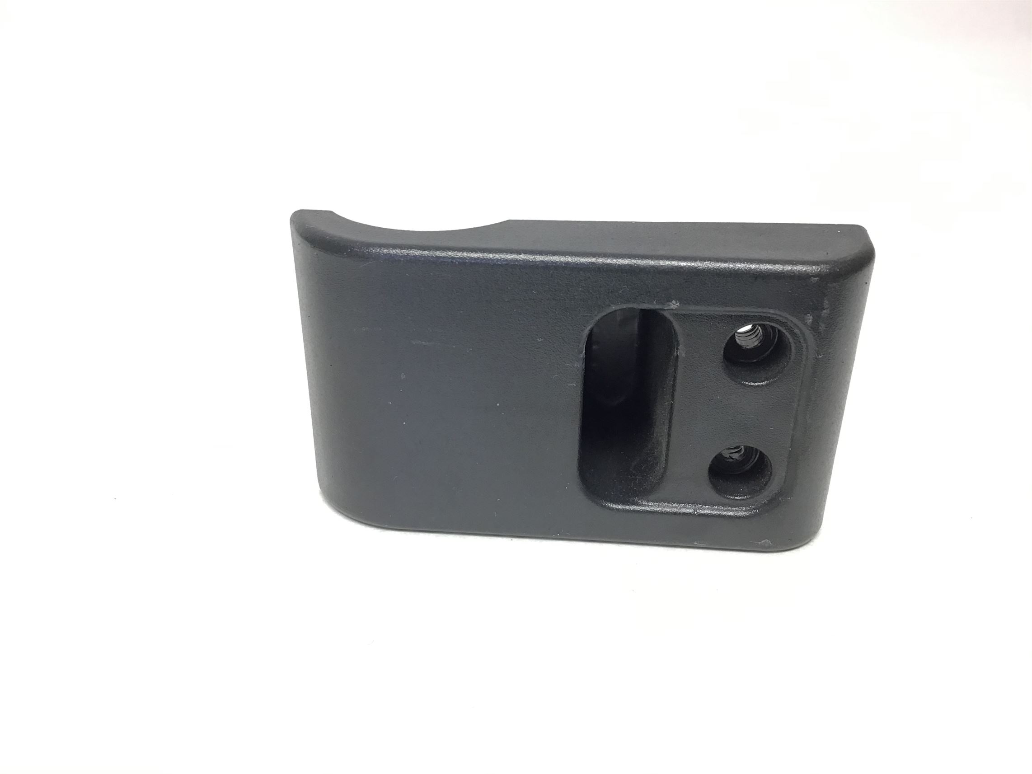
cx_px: 516
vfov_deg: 45.4
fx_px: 924
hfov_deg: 58.4
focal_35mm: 31
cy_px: 387
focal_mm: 3.3
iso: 50
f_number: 2.4
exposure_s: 1/30
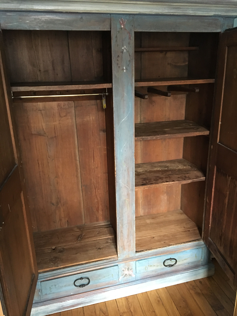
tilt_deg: -18.0
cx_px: 118
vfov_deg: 61.7
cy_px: 158
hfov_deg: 48.2
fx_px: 265
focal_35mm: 29
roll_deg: +2.6
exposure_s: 1/25
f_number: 2.2
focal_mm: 4.15
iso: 200
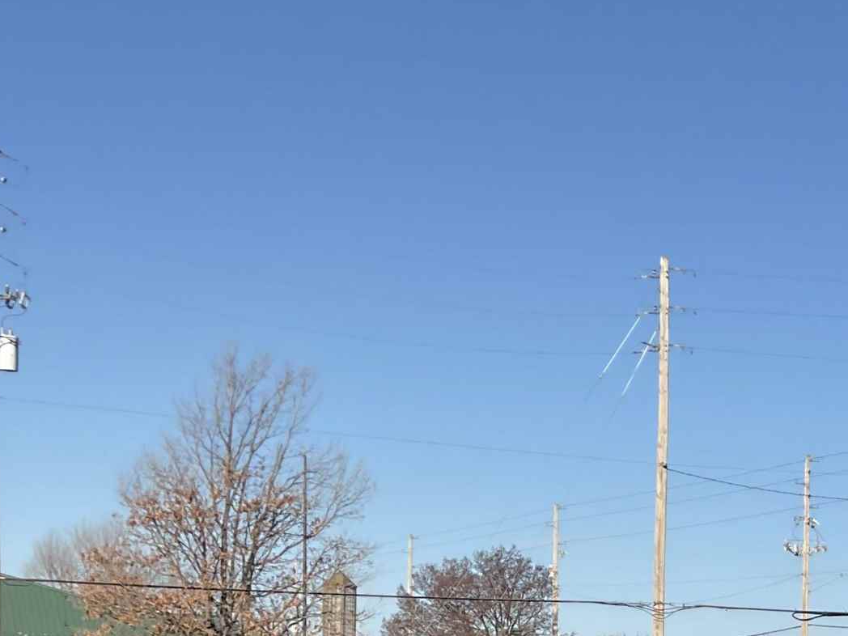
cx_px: 932
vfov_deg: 16.2
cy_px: 884
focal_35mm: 85
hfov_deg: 21.8
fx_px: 2082
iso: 16
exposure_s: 1/1848
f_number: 1.8
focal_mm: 3
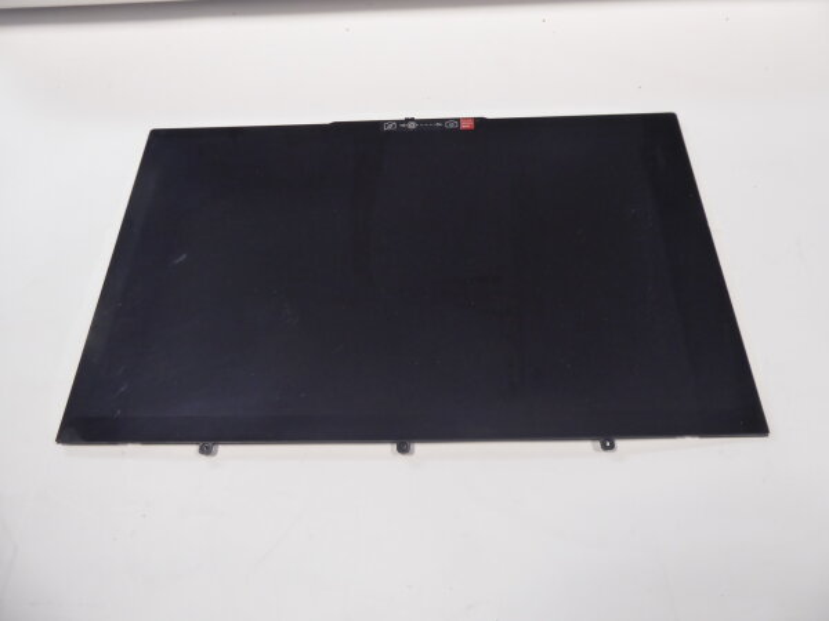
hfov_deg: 69.4
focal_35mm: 25
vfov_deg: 54.9
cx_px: 414
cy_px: 310
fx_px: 599
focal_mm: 4.3
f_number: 3.3
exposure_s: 1/40
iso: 400
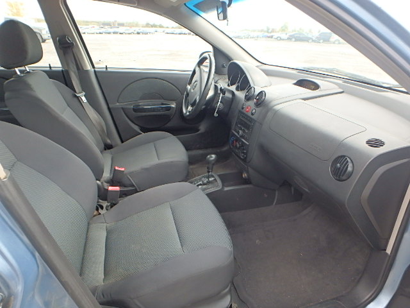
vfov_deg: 63.4
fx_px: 249
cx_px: 205
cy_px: 154
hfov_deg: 79.0
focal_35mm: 21
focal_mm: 3.7
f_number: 3.5
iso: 125
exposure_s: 1/100
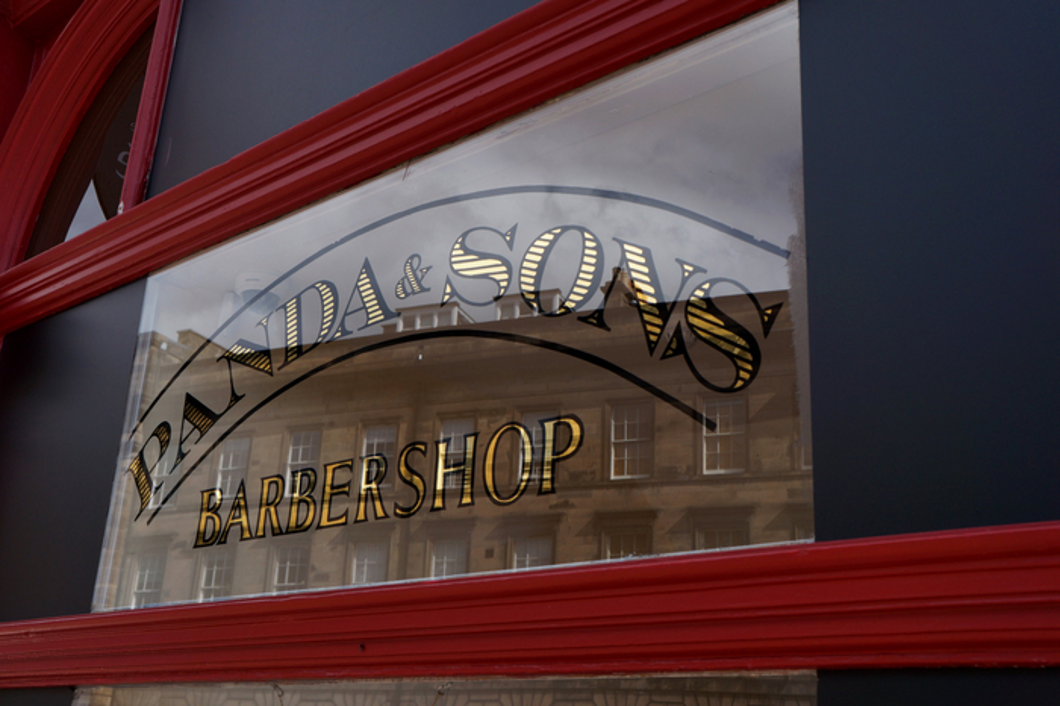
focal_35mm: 38
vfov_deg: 35.5
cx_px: 530
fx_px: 1104
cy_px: 353
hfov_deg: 51.3
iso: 200
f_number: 7.1
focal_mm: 25
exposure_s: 1/500
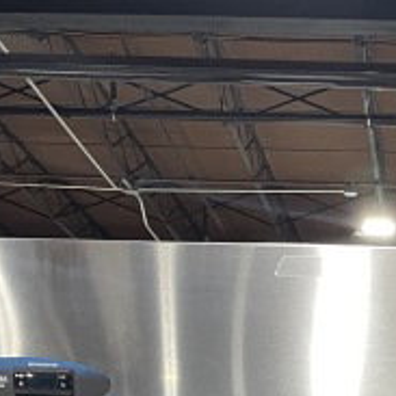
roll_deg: -0.5
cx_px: 467
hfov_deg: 16.4
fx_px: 1320
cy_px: 860
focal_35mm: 102
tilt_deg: -9.5
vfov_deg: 13.7
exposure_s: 1/60
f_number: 1.6
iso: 250
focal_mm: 4.2
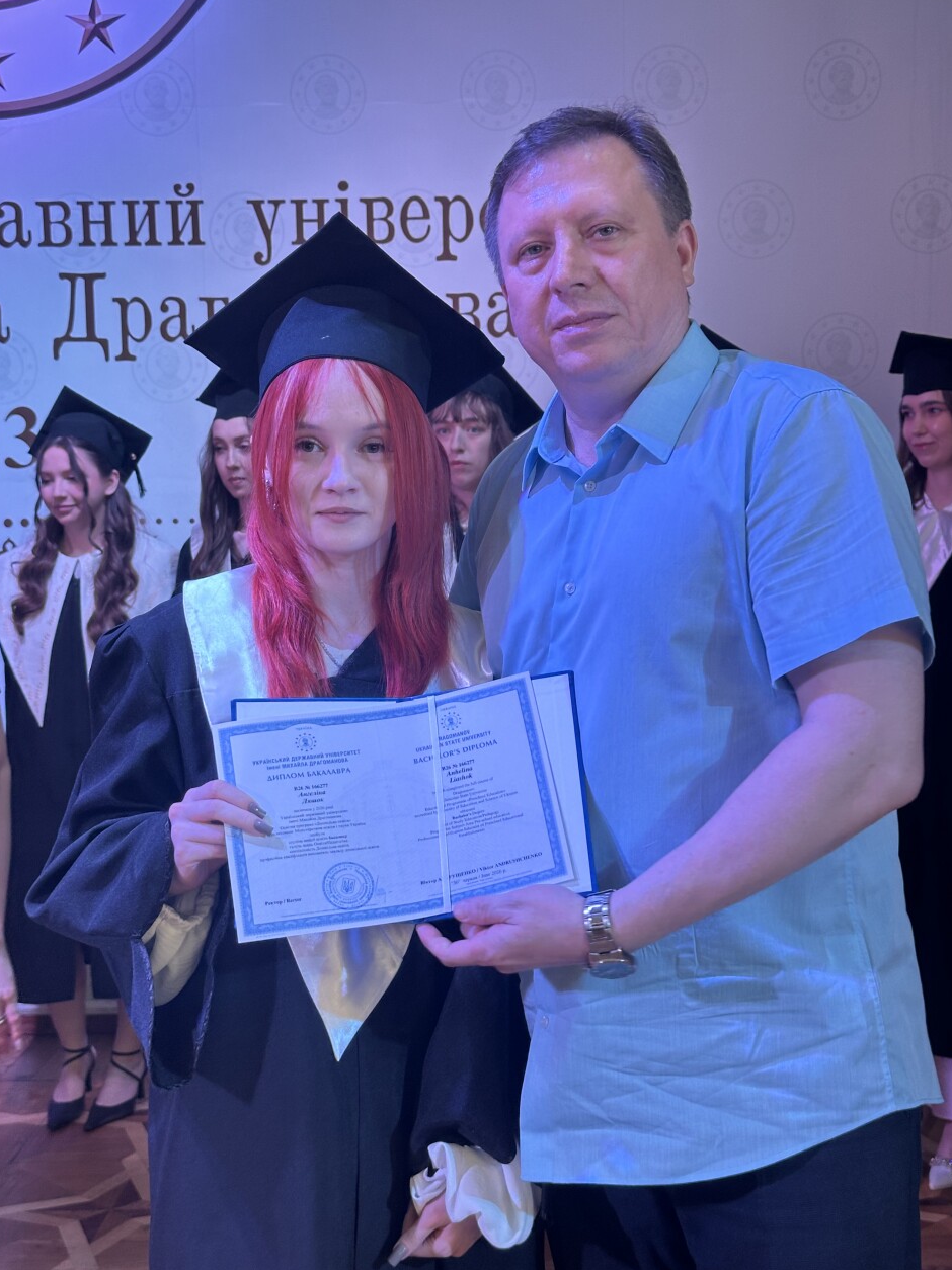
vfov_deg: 38.9
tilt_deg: -5.2
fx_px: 1797
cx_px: 477
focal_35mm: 49
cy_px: 640
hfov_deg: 29.7
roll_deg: +0.1
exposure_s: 1/50
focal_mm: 6.86
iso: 64
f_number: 1.78
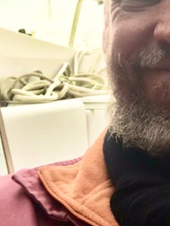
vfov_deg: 24.4
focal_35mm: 76
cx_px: 181
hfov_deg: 18.8
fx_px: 496
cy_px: -2
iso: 32
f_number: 2.2
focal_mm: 2.87
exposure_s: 1/50
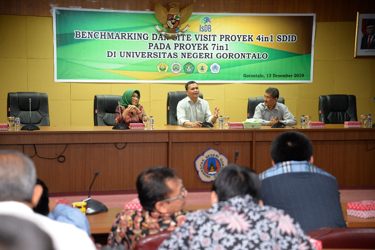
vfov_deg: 16.1
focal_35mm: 85
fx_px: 885
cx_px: 188
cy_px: 125
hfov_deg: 23.9
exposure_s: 1/100
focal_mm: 85
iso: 3600
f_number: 4.5
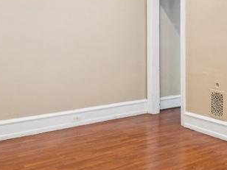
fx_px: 315
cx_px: 191
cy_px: 41
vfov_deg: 29.7
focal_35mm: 48
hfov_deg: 37.8
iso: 250
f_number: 8
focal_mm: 10
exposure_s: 1/3.33
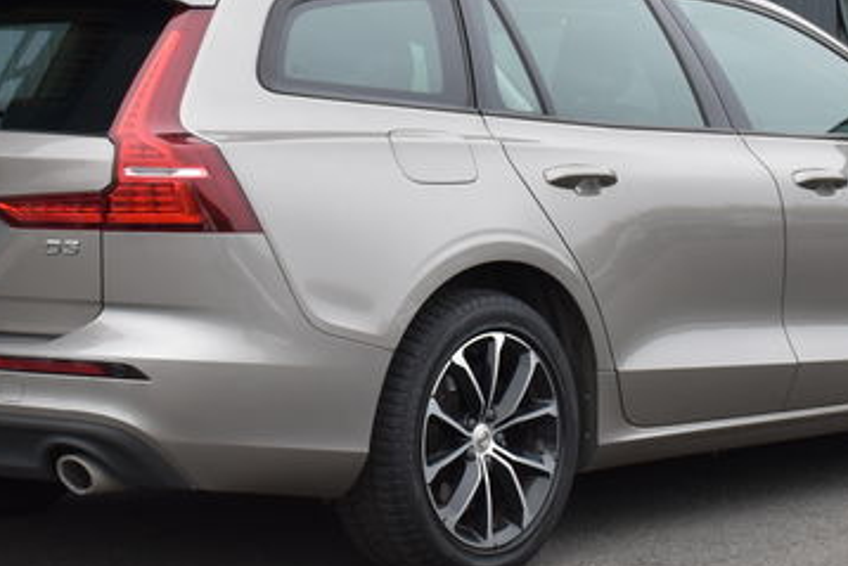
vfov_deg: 12.5
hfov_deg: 18.7
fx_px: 2568
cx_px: 550
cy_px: 63
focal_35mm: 109
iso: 400
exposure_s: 1/100
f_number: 5
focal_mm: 26
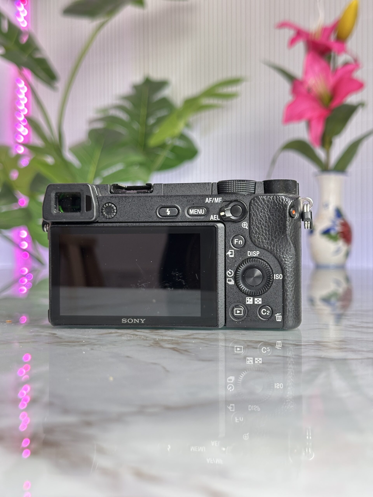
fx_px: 690
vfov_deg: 39.7
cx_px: 186
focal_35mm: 48
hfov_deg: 30.3
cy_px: 248
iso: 125
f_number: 1.78
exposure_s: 1/51
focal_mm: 6.86
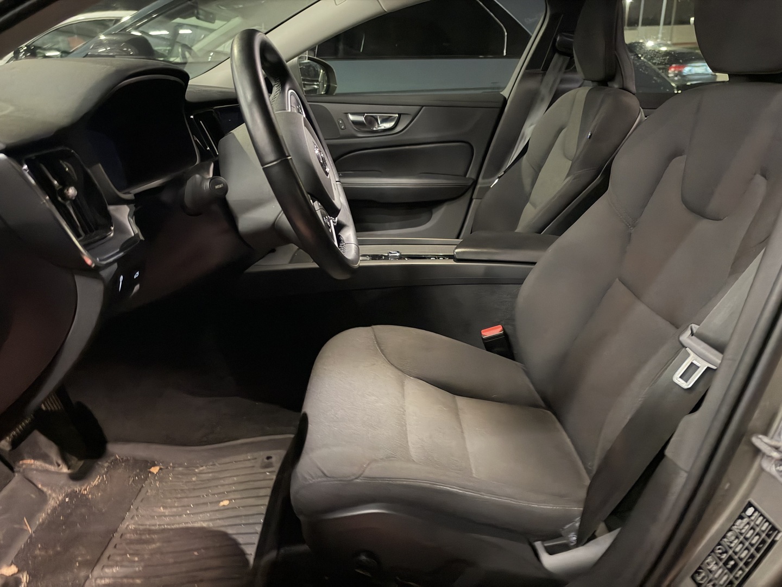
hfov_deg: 71.6
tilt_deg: -23.5
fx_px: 542
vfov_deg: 56.8
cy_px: 294
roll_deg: +2.9
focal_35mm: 24
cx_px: 391
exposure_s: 1/17
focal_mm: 6.93
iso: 2000
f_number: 1.48
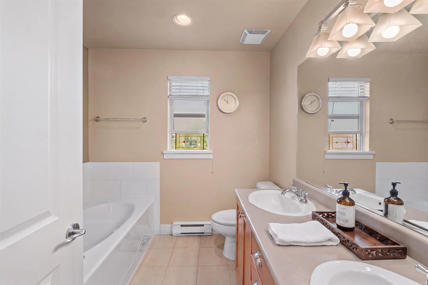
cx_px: 214
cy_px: 142
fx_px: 178
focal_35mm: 15
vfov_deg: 77.3
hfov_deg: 100.4
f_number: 7.1
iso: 400
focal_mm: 10
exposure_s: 1/5
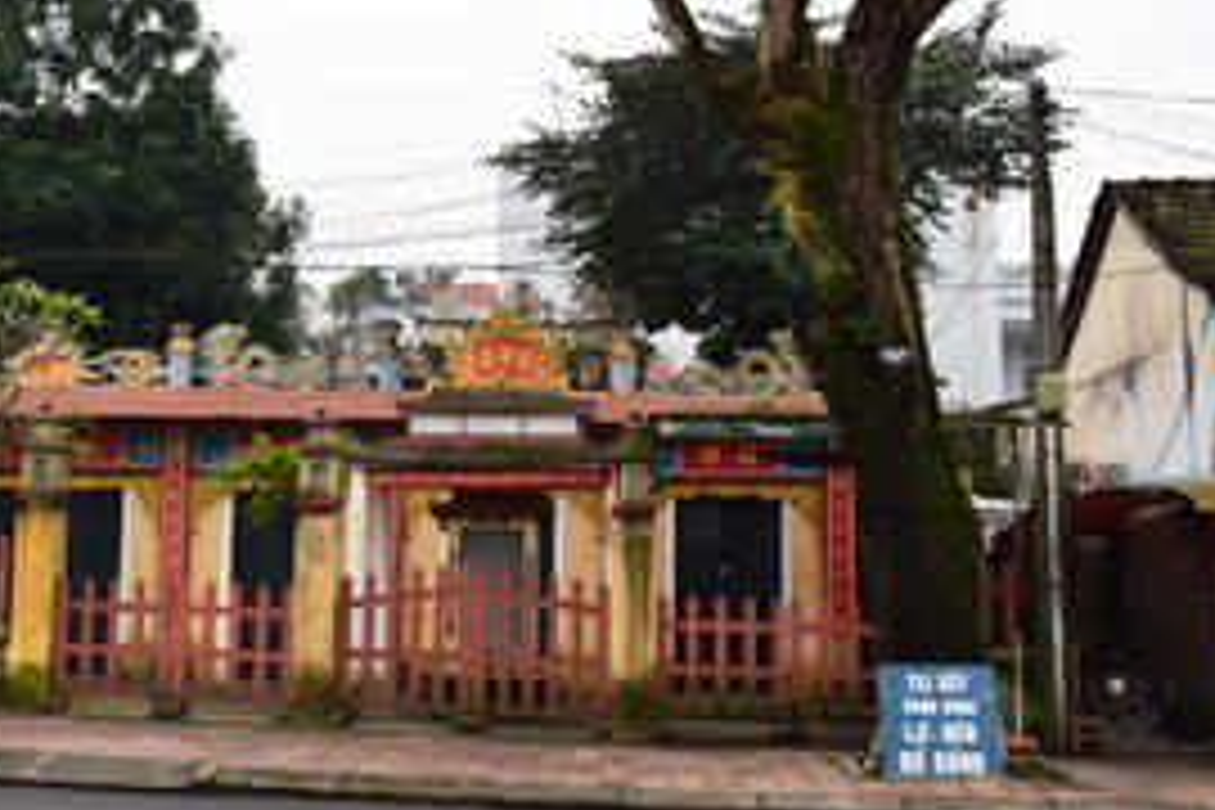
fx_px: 1577
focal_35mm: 47
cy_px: 380
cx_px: 360
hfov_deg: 41.3
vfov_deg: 28.8
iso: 400
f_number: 7.1
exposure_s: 1/30
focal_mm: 21
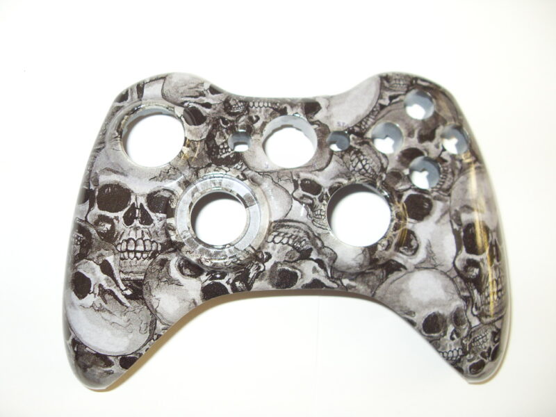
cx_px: 278
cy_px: 208
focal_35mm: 35
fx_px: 562
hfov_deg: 52.6
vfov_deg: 40.7
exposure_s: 1/45
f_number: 2.8
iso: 100
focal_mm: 6.3
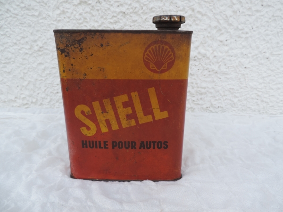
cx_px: 142
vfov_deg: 56.8
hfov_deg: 71.6
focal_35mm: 24
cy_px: 106
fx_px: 196
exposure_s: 1/160
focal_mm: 4.3
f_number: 3
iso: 80
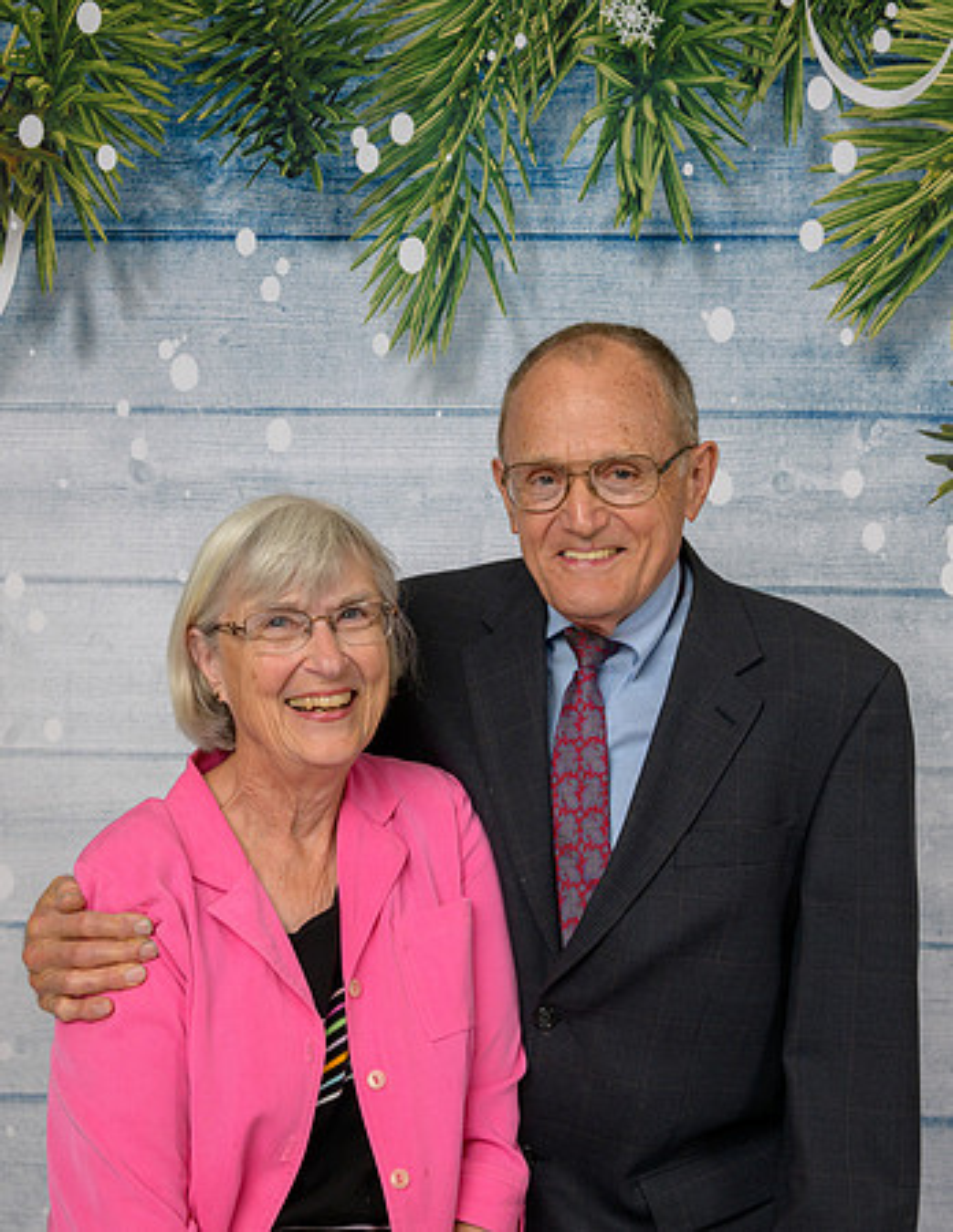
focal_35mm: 50
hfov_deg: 29.6
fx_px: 1798
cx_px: 386
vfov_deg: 37.8
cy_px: 616
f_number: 10
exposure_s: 1/125
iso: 400
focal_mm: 35
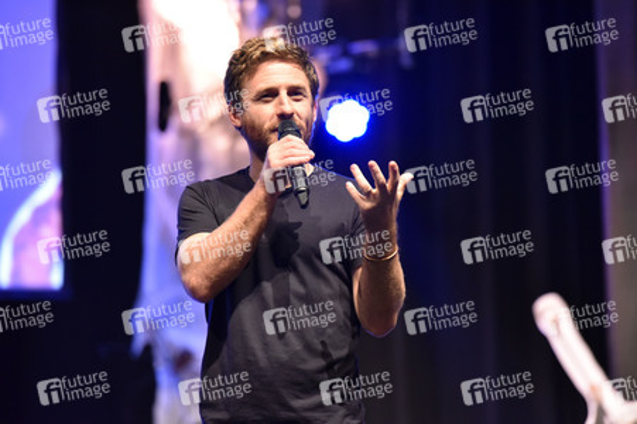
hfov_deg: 10.3
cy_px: 212
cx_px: 318
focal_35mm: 200
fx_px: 3536
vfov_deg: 6.9
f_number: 3.5
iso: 4000
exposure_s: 1/125
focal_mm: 200
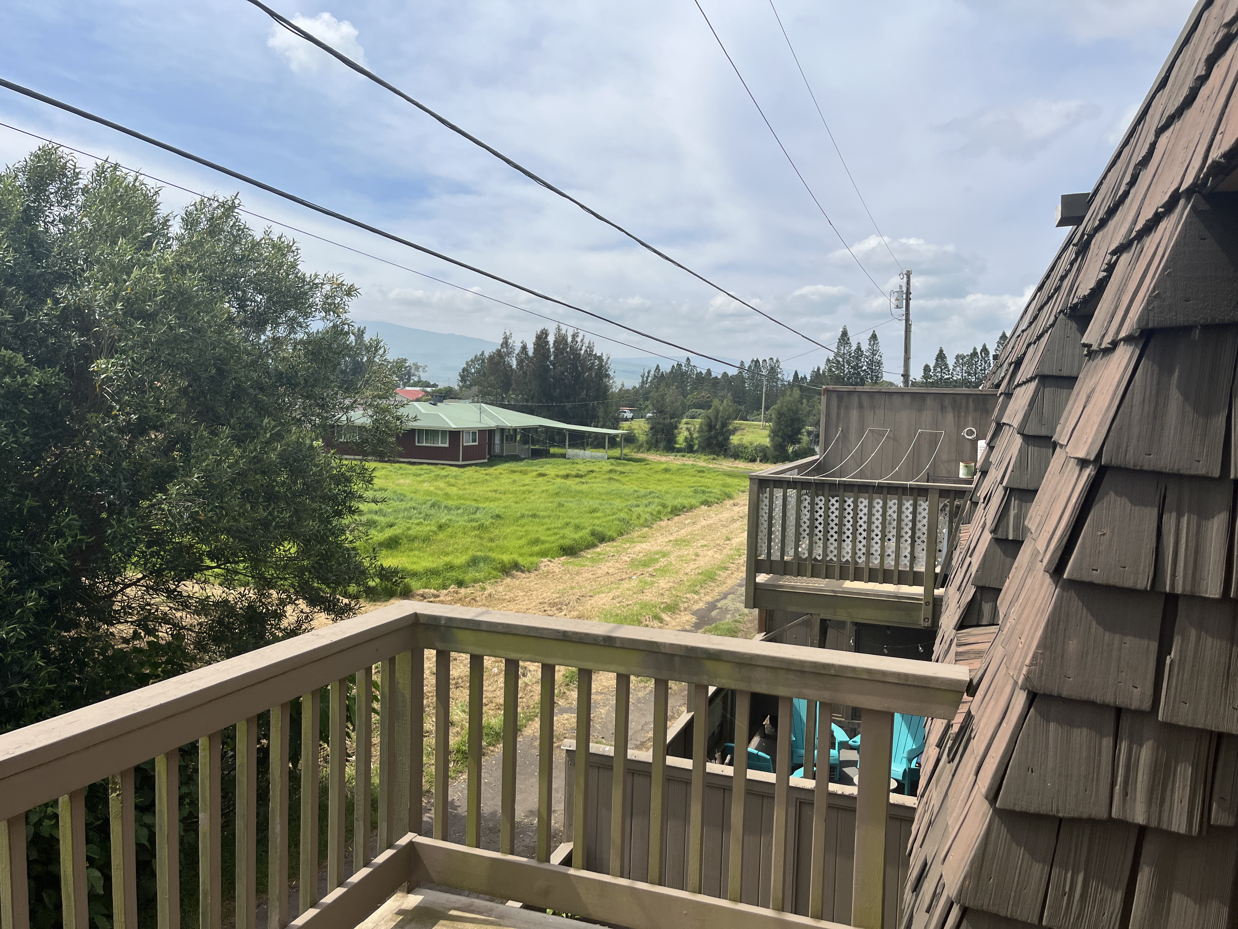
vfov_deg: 53.1
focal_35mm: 26
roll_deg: -2.9
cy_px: 464
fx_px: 930
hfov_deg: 67.3
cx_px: 619
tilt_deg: -2.3
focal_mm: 5.1
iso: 50
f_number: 1.6
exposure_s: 1/4651
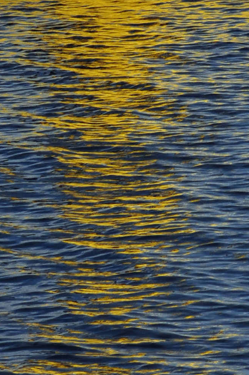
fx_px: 4763
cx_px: -4
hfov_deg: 3.0
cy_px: -334
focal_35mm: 458
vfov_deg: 4.5
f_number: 11
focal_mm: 70
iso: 200
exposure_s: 1/500
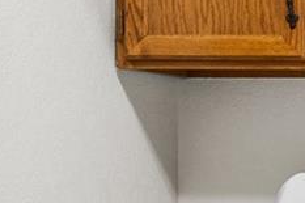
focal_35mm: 110
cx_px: 651
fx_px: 931
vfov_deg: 12.4
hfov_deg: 14.6
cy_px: 170
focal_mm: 16
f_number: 8
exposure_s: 1/8
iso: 200
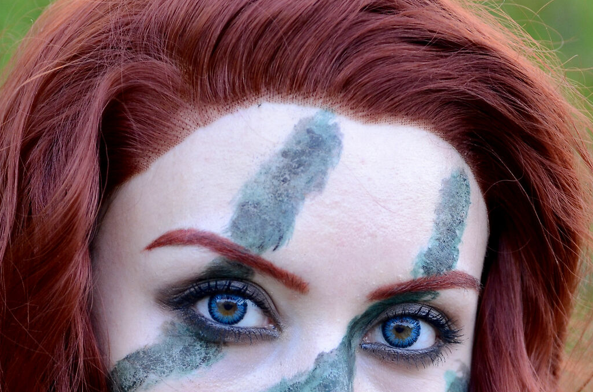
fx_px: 2876
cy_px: 411
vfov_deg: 7.8
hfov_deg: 11.8
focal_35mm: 175
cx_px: 328
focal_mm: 50
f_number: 3.2
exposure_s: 1/125
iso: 400
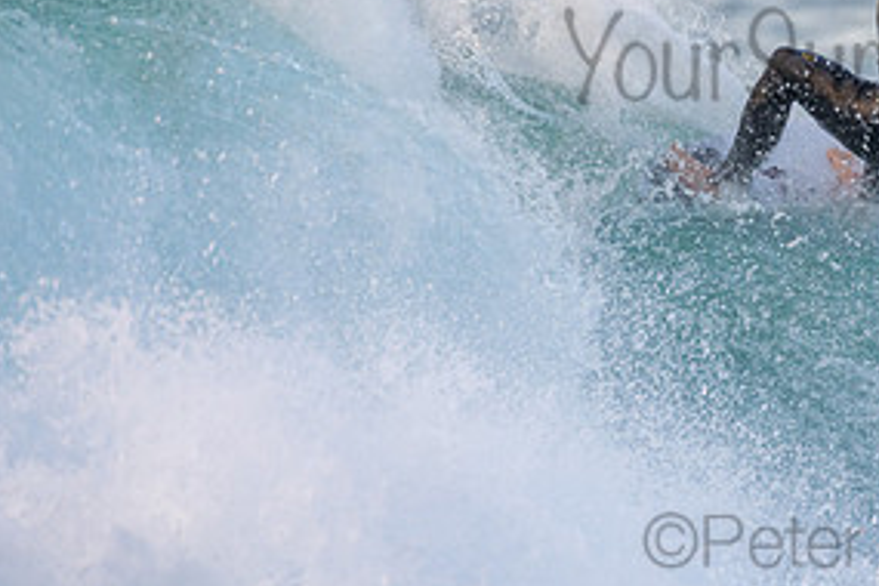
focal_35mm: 1527
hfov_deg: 1.4
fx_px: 37281
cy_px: 29
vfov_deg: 0.9
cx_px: 882
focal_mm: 500
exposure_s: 1/500
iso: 560
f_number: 5.6
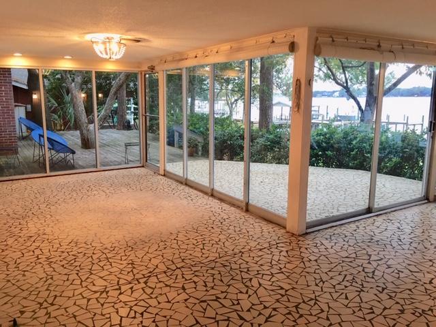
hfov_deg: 61.7
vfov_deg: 48.2
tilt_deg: -9.5
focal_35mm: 29
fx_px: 365
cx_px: 218
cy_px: 164
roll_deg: -0.5
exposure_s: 1/15
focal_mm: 4.15
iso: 40
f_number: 2.2
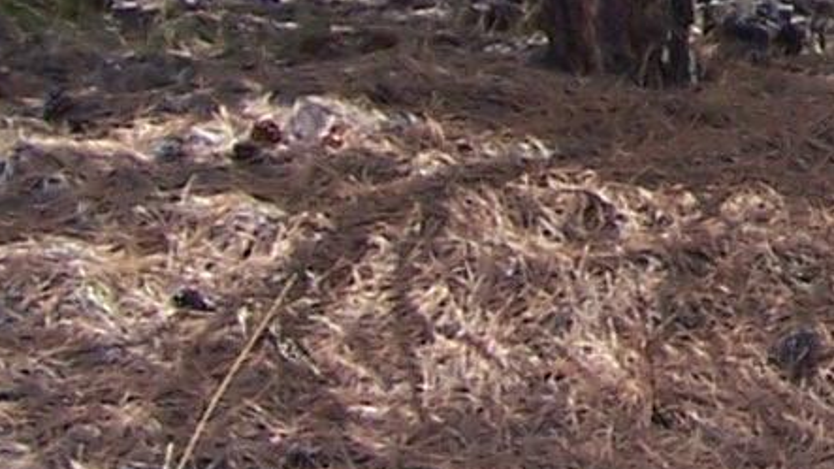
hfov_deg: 8.5
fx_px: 5329
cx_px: 1625
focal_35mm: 241
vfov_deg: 5.0
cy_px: -396
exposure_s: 1/750
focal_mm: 6.3
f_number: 2.8
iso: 80
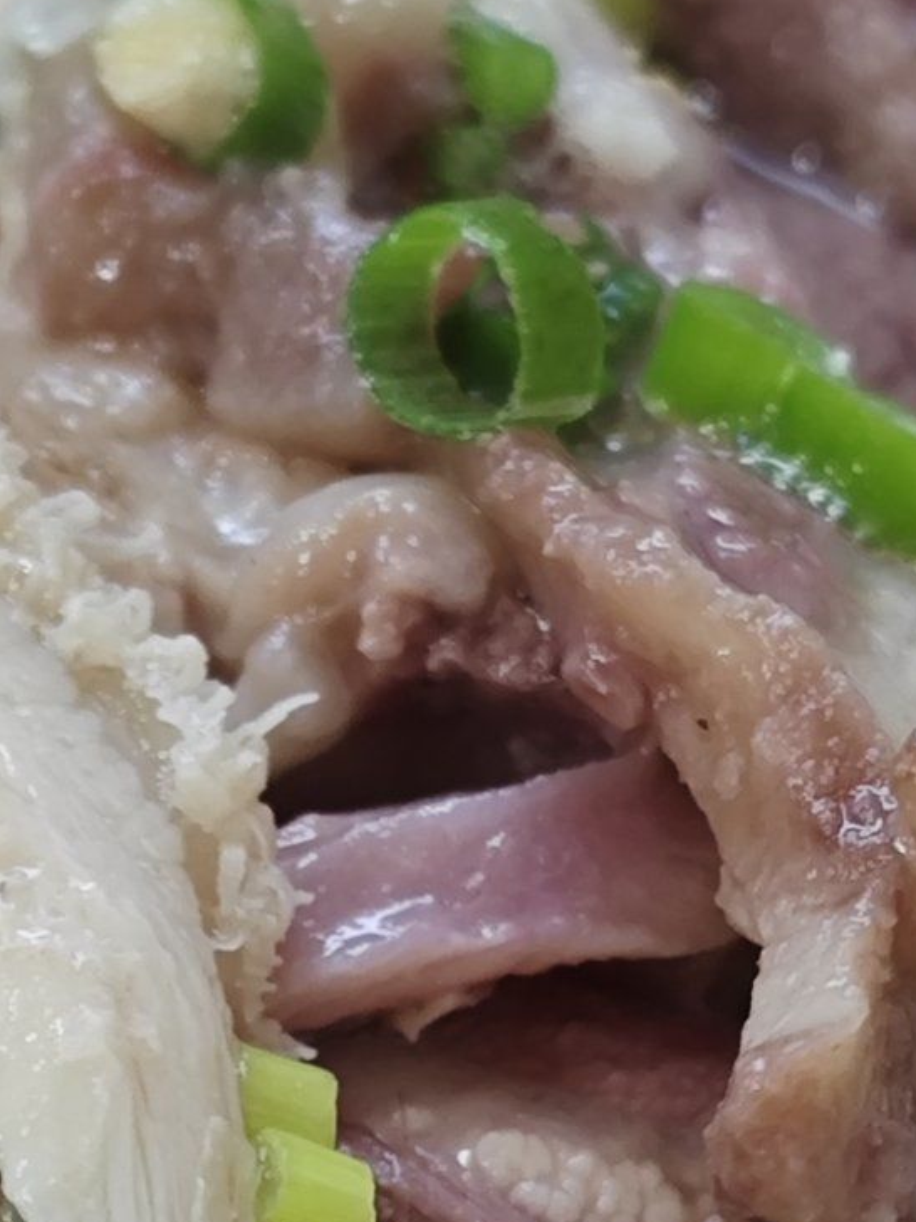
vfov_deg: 13.1
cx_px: 240
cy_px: 1042
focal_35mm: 150
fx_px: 5292
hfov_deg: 9.9
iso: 400
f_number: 1.6
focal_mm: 6.55
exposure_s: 1/53.2
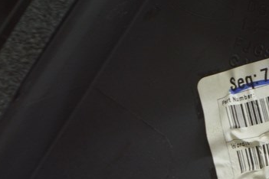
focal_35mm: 240
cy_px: 209
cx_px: 388
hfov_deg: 8.4
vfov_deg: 5.7
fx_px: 1797
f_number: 5.6
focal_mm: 55
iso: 400
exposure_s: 1/20
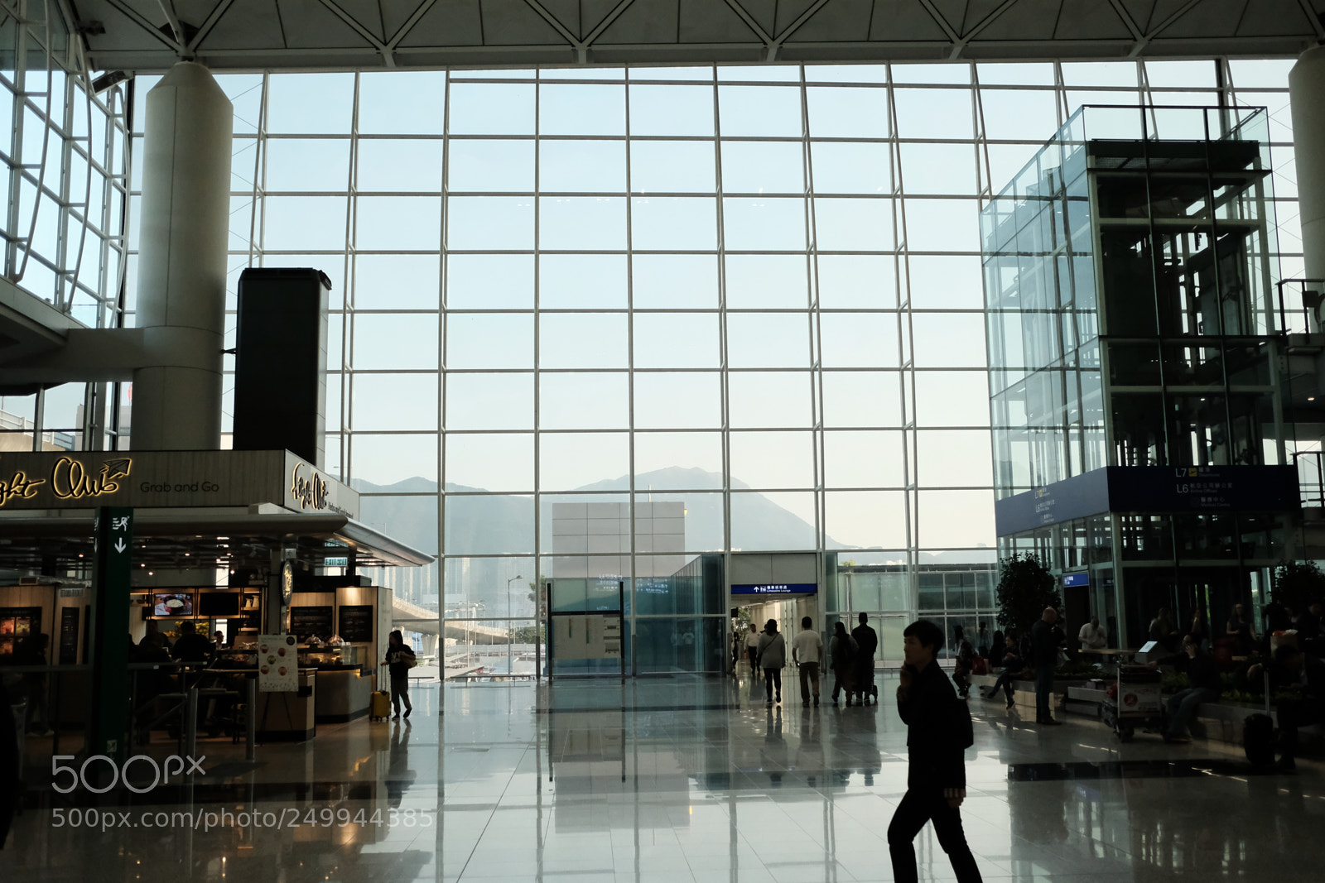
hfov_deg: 54.4
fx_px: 1288
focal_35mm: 35
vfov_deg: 37.9
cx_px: 662
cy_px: 442
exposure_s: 1/4000
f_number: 2.8
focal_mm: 23
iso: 4000
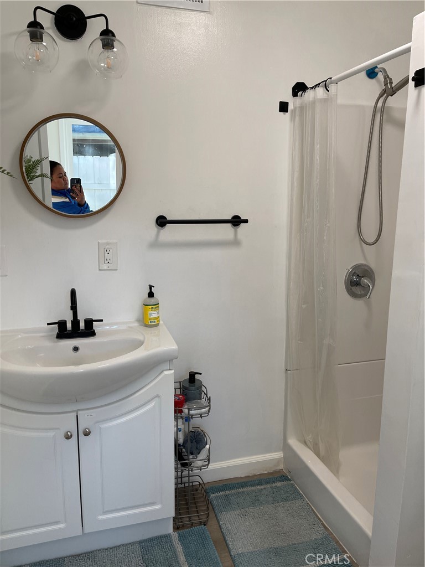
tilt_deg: -8.7
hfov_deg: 53.1
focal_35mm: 26
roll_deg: -1.3
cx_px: 212
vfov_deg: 67.3
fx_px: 426
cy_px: 284
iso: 80
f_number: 1.6
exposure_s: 1/120
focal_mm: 5.1
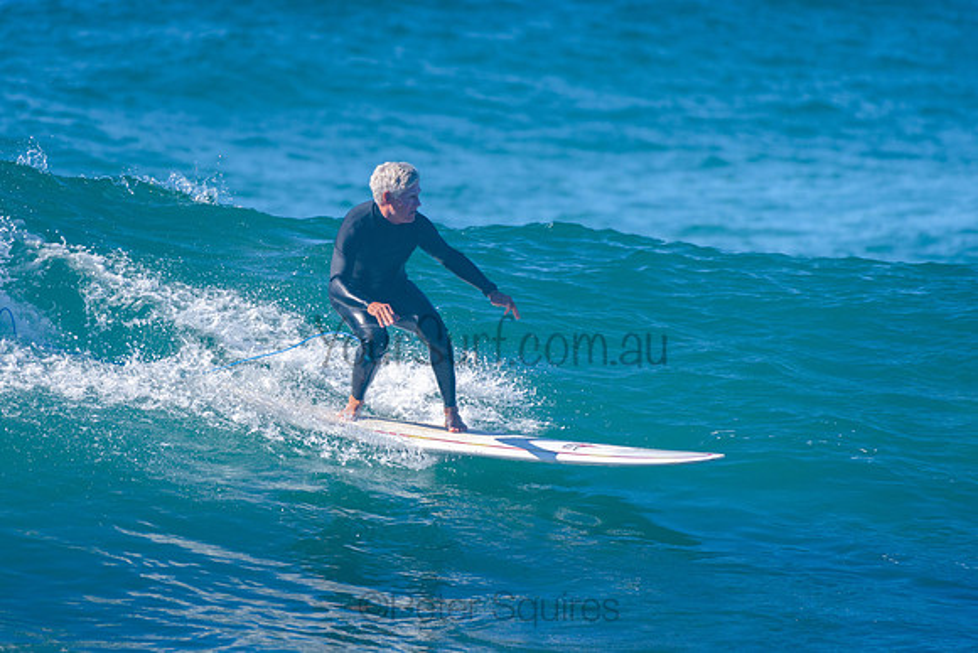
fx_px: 16651
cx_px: 379
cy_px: 266
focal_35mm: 613
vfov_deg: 2.2
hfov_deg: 3.4
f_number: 5.6
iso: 220
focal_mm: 500
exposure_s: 1/2000
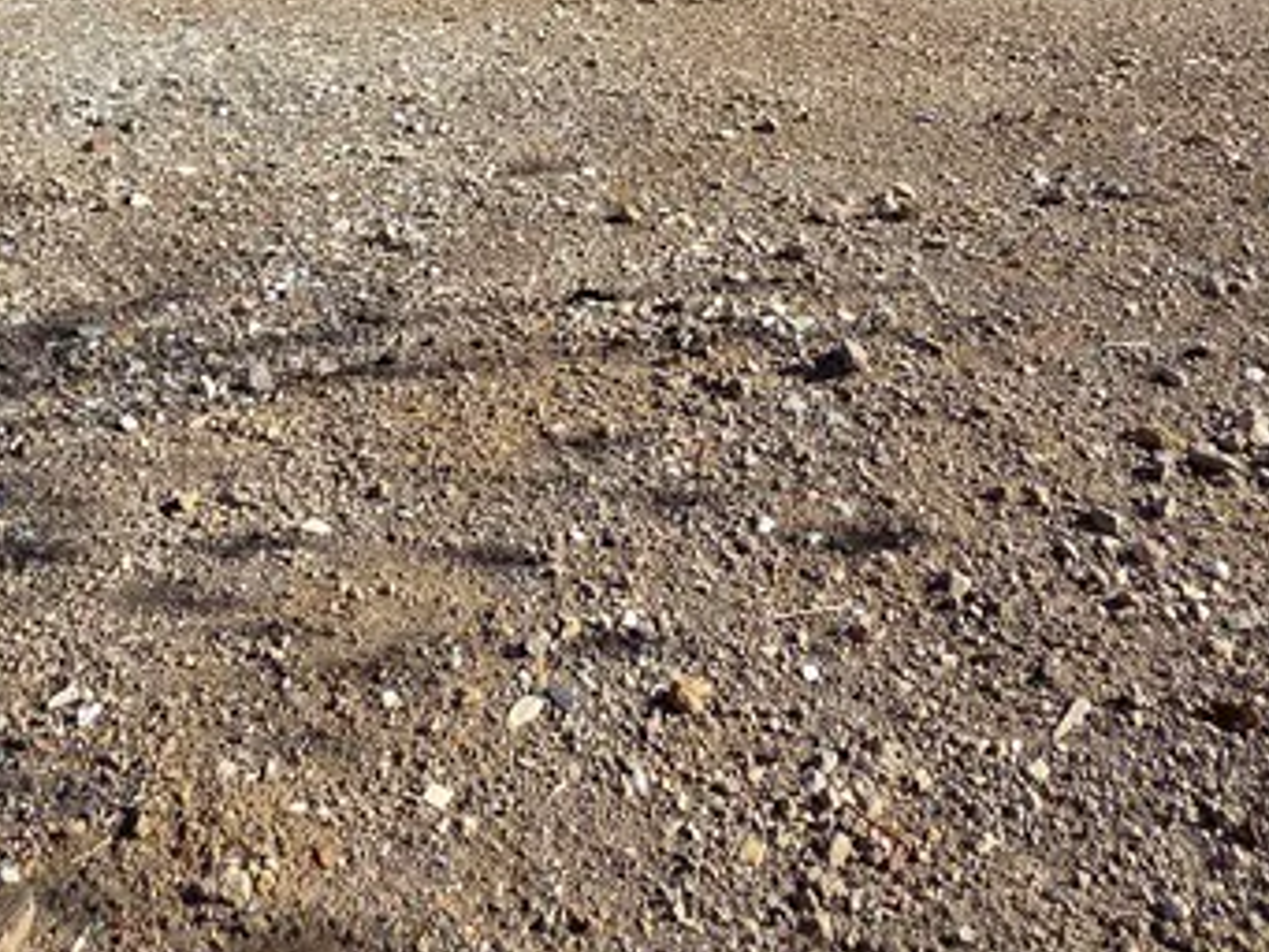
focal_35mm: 39
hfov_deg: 47.8
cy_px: -353
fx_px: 1430
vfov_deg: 28.5
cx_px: 629
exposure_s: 1/2378
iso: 50
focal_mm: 2.2
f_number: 2.2
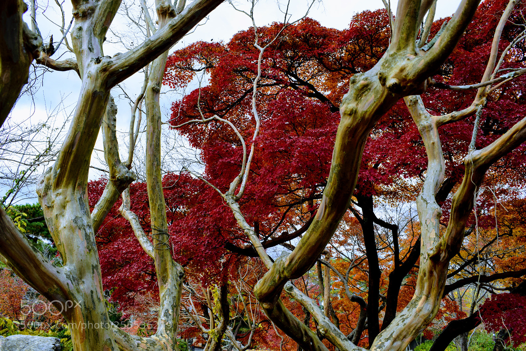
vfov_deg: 38.3
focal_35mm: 34
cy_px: 176
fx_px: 504
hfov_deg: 55.1
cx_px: 263
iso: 220
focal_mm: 23
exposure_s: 1/250
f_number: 8
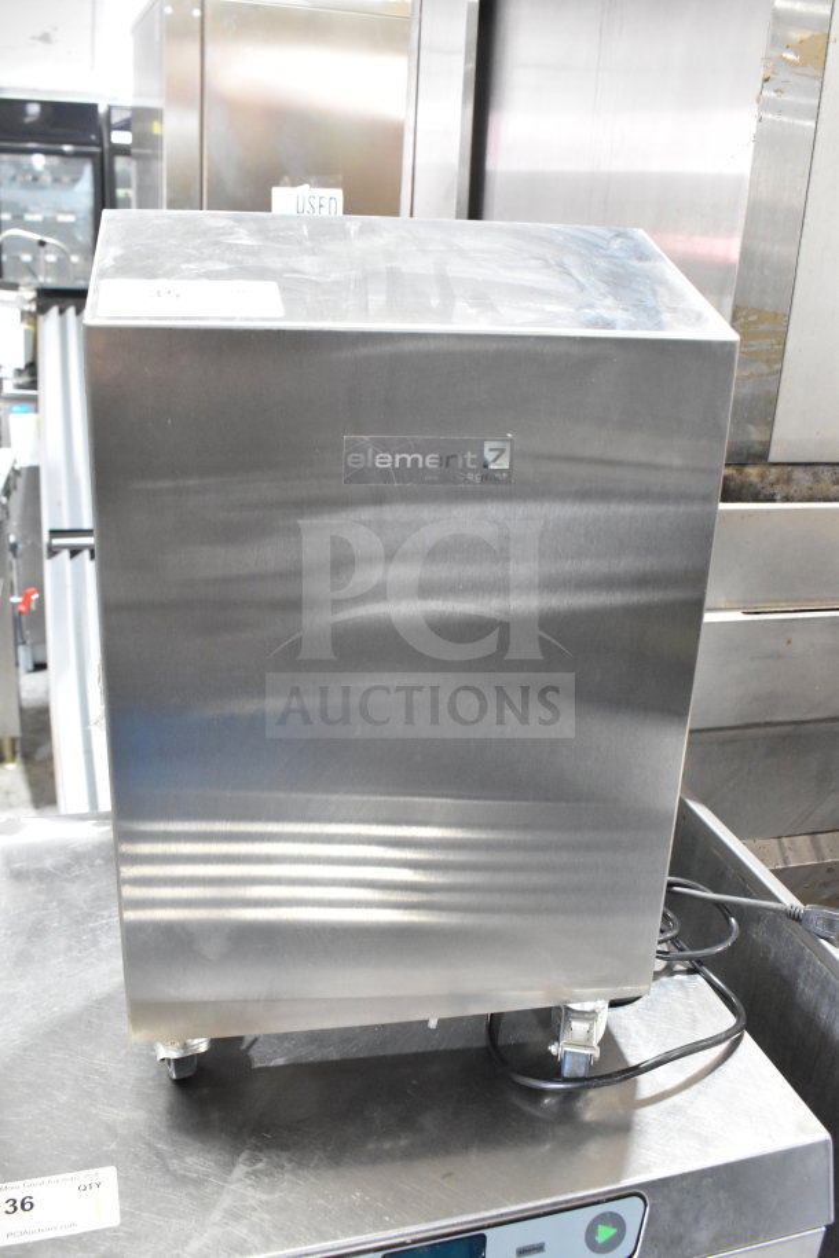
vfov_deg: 61.9
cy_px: 629
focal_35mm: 30
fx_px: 1049
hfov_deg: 43.6
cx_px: 420
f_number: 6.3
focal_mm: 20
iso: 6400
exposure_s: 1/160
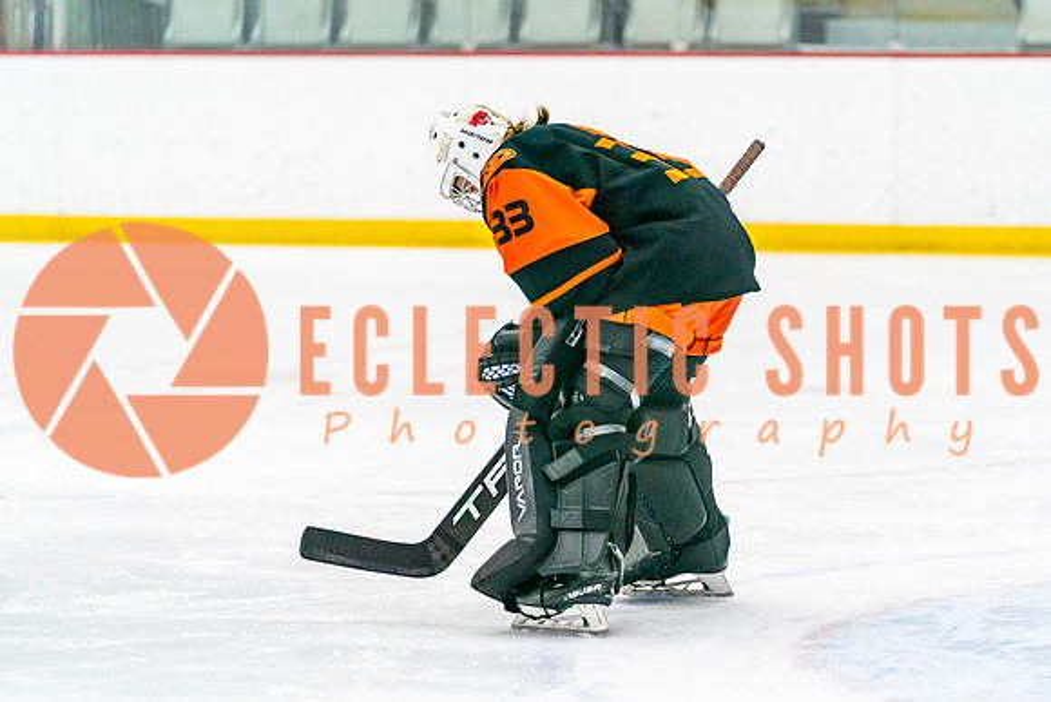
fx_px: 5251
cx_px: 597
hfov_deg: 11.4
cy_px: 303
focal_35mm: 180
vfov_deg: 7.6
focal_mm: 152
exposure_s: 1/1250
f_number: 2.8
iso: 3200
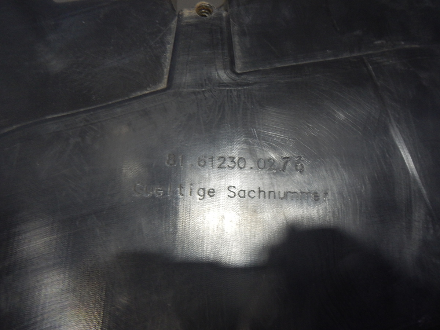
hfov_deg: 63.4
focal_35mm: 28
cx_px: 220
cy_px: 165
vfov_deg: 49.7
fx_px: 356
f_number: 3.9
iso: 360
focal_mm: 5
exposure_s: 1/30
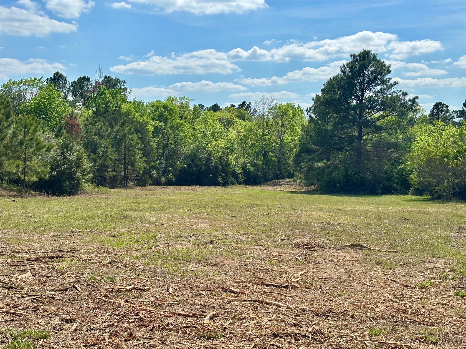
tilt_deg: -2.2
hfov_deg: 36.8
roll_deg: +0.6
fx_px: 700
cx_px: 233
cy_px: 174
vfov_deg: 28.0
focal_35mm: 52
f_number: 1.6
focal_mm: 5.96
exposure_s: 1/3663
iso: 40
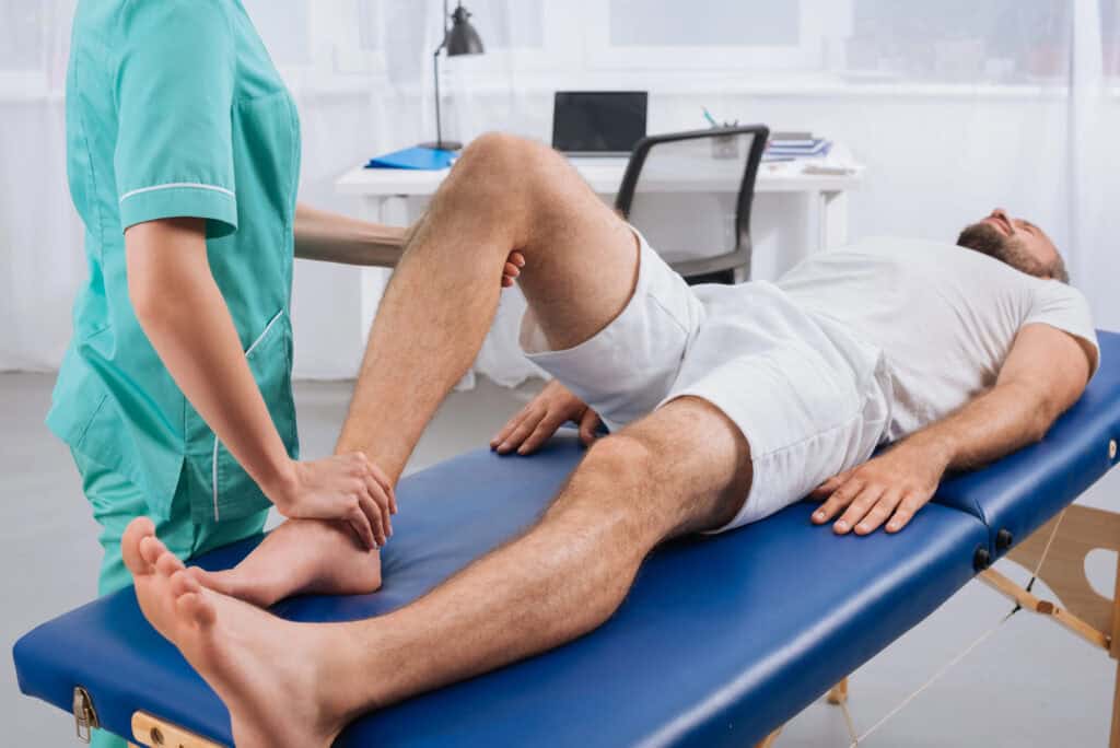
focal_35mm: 50
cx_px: 560
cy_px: 374
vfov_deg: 27.0
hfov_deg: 39.6
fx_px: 1556
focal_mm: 50
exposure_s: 1/200
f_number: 6.3
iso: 100
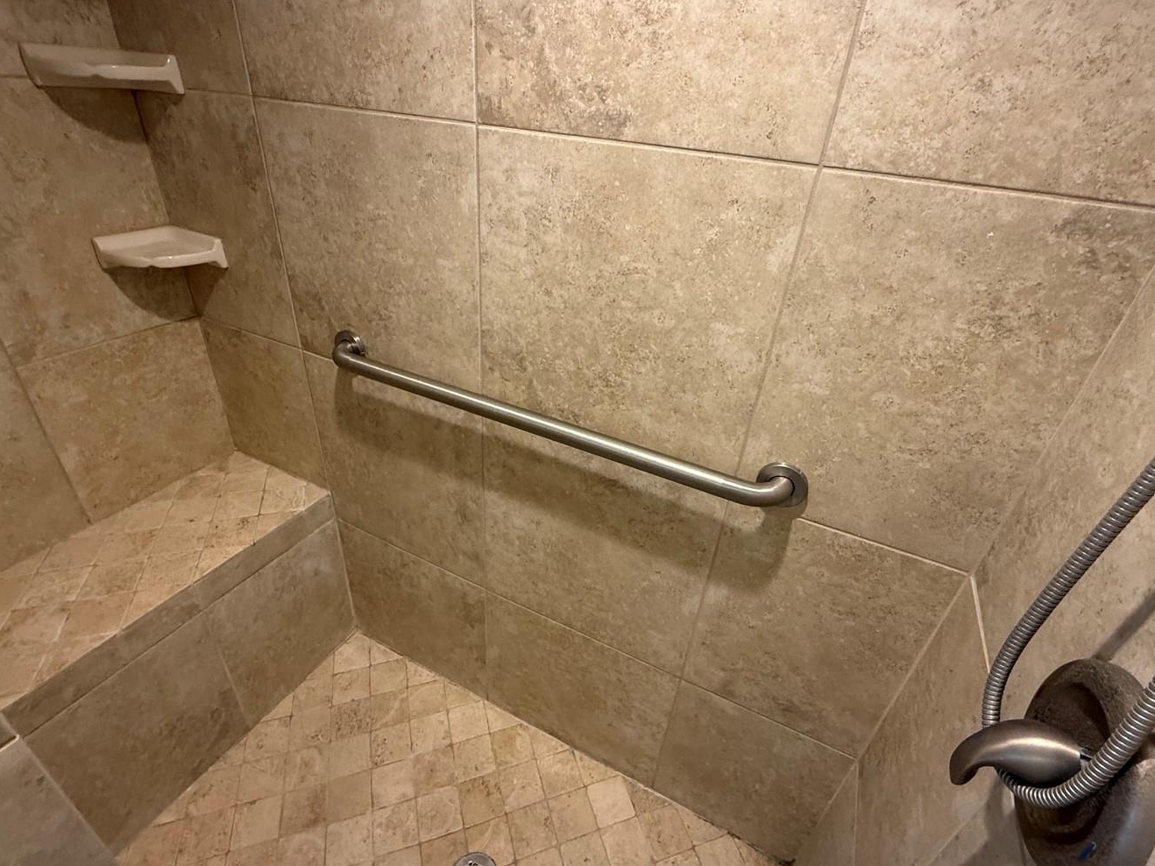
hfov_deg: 91.0
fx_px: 567
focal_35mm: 17
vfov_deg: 74.7
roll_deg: -5.7
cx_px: 586
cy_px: 427
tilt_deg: -29.7
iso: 250
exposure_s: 1/60
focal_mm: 2.22
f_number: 2.2
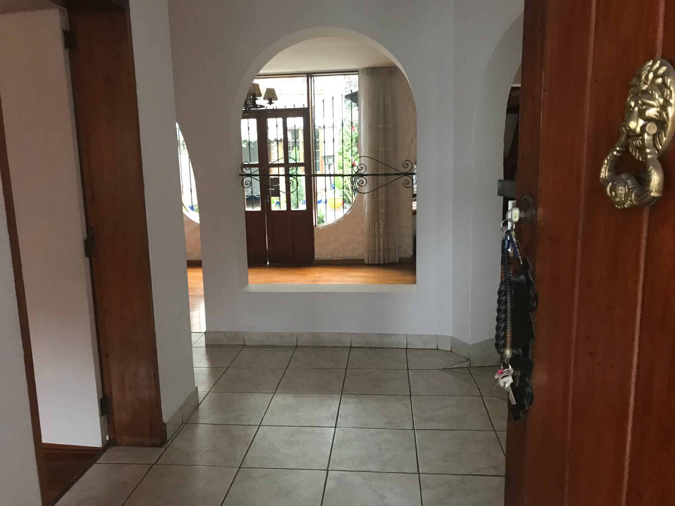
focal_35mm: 28
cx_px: 338
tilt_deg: -7.9
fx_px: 546
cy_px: 253
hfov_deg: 63.4
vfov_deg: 49.7
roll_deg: -0.4
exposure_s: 1/15
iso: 100
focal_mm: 3.99
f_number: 1.8
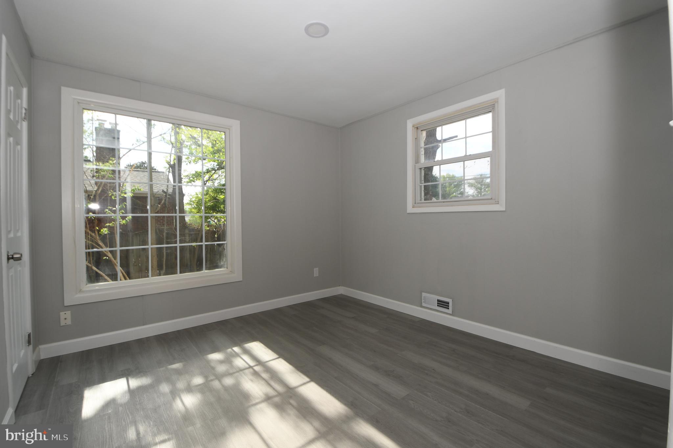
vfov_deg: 77.3
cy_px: 224
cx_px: 336
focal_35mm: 15
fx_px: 280
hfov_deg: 100.4
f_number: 8
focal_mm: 10
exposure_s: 1/200
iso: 200
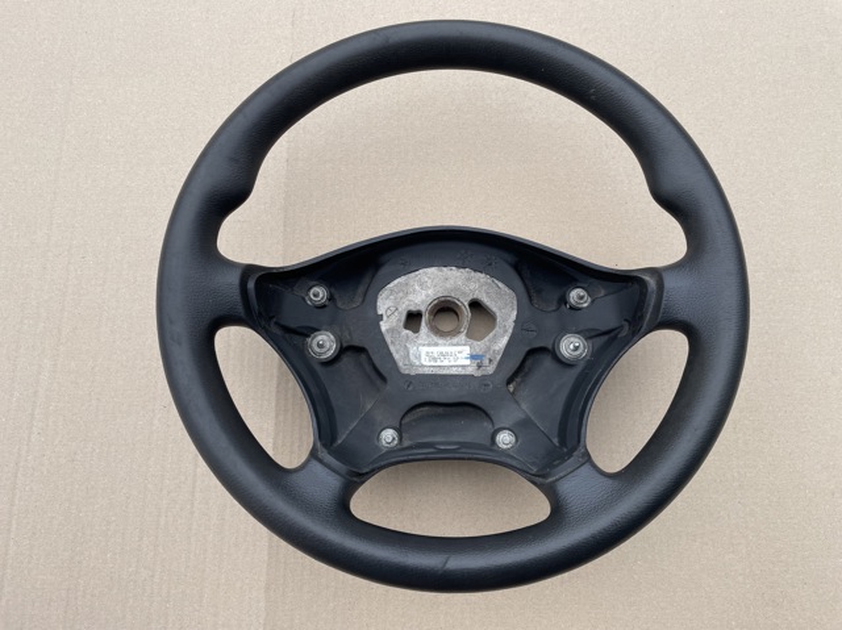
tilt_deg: -77.7
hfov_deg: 67.3
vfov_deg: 53.0
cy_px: 315
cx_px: 421
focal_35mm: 26
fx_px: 632
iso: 32
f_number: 1.6
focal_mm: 4.2
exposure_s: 1/1014
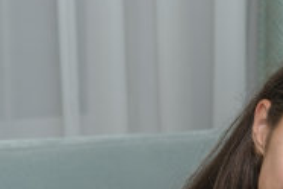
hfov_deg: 11.0
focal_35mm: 181
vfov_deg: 7.5
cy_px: 195
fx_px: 1423
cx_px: 391
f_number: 4
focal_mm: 55
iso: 200
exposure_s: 1/125
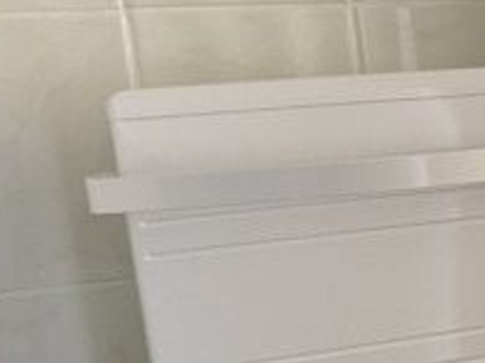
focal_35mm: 97
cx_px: 867
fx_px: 1357
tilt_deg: -10.2
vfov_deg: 15.0
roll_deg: +3.2
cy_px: 334
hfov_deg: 16.8
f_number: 1.78
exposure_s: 1/60
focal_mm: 6.76
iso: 320
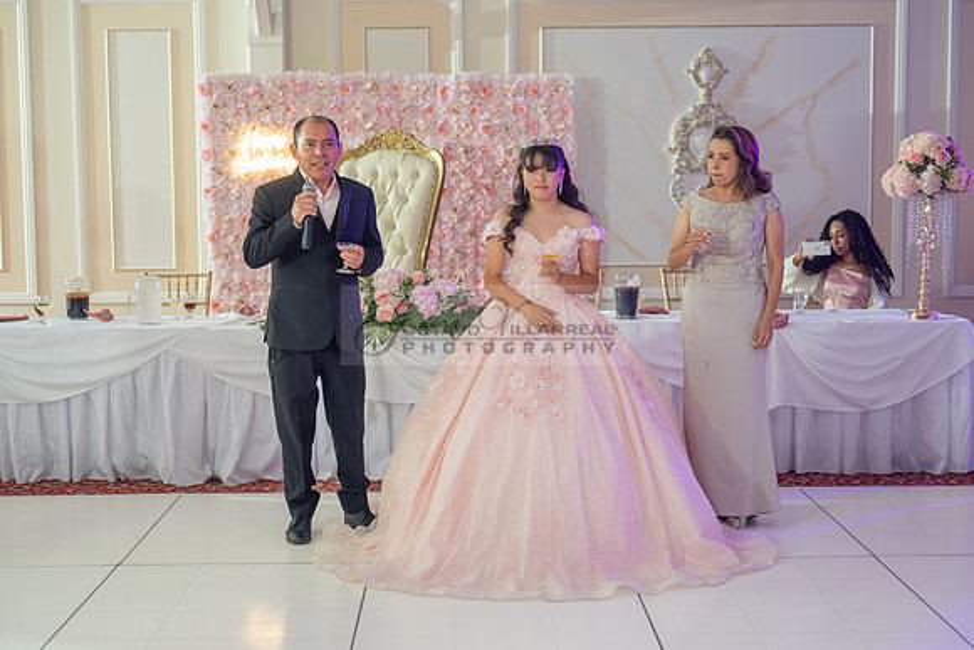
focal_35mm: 54
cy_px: 352
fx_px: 1464
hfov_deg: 36.8
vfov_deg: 25.0
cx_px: 487
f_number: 2.8
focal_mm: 50
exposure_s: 1/100
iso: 400
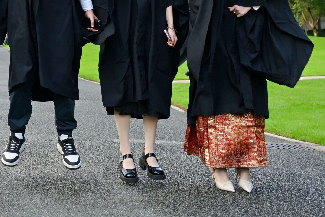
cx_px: -64
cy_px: -67
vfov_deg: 13.2
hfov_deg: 19.3
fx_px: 902
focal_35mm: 100
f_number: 4
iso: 200
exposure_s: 1/500
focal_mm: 35
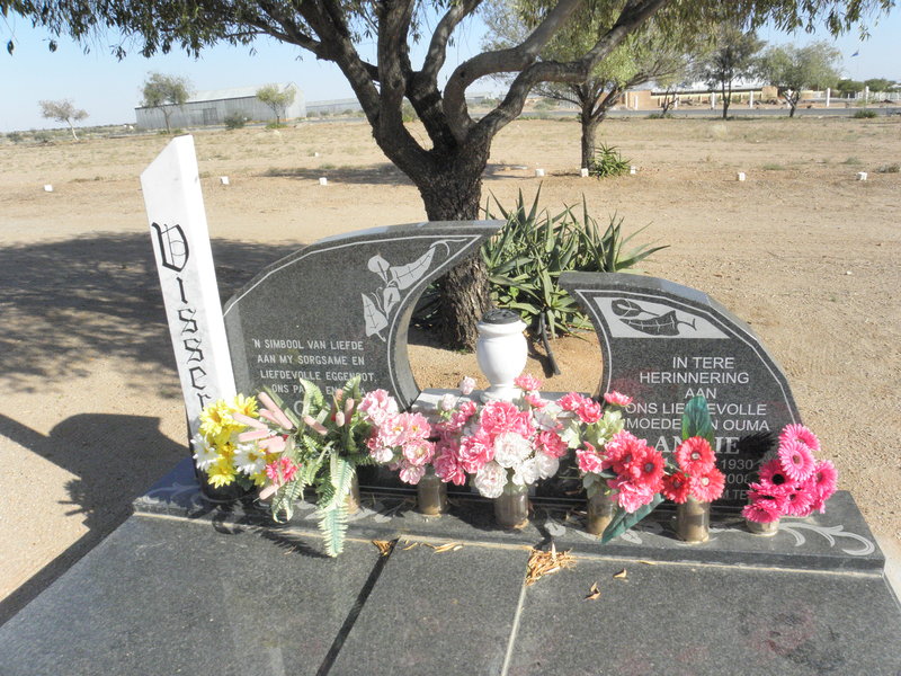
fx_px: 677
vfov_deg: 53.1
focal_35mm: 26
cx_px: 450
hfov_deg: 67.3
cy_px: 338
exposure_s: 1/640
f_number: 6.3
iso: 200
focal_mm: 4.6
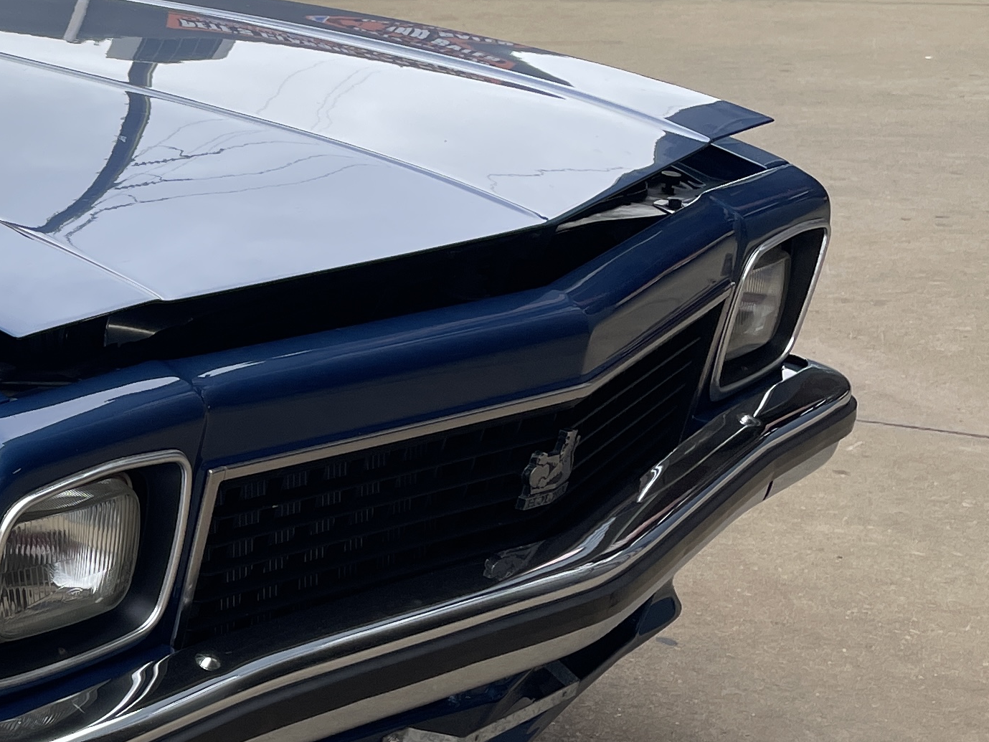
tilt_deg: -17.3
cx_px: -233
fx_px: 2172
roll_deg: +0.1
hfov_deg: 23.2
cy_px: 318
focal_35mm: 76
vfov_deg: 19.4
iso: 32
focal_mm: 4.2
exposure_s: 1/690
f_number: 1.6
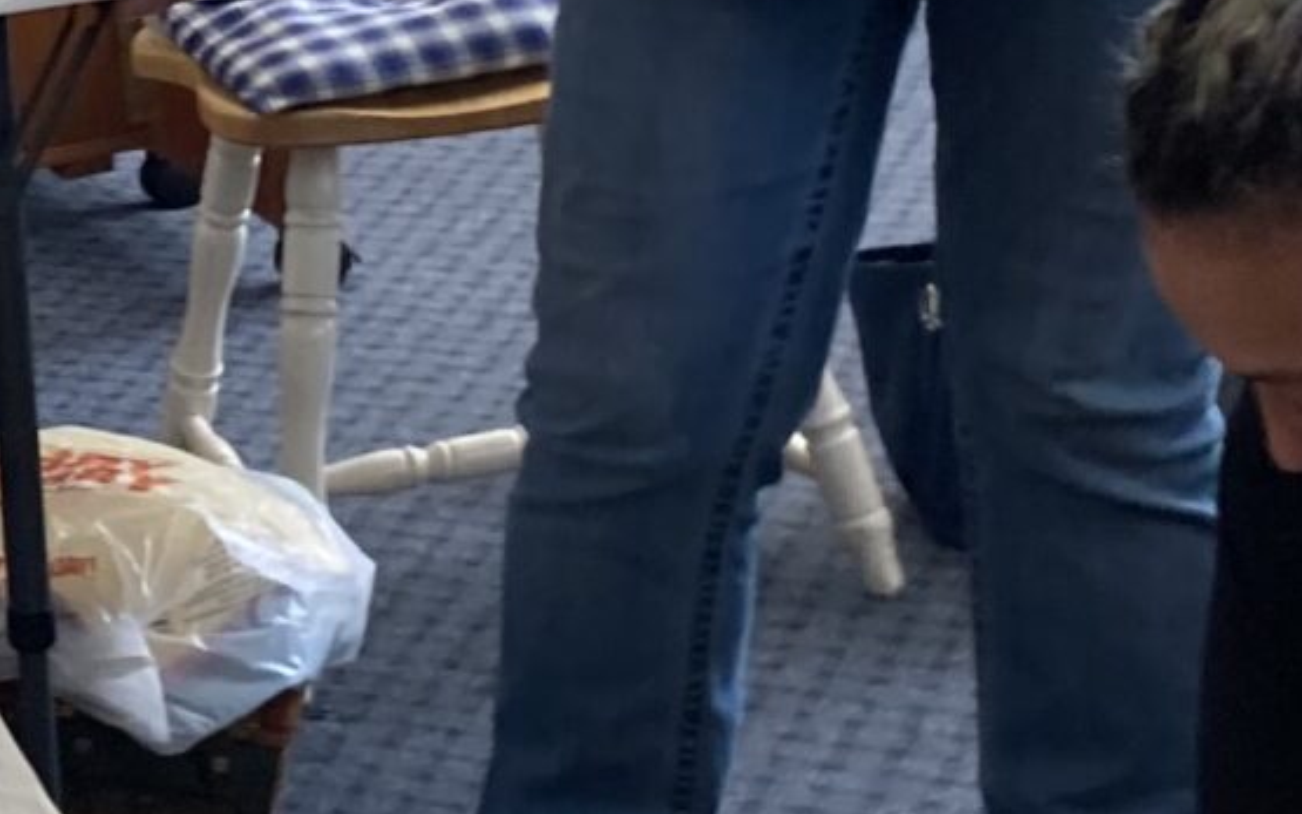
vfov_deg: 9.5
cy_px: -113
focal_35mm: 137
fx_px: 4862
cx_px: -77
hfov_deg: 14.9
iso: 50
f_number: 1.8
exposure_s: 1/60
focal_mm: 3.99
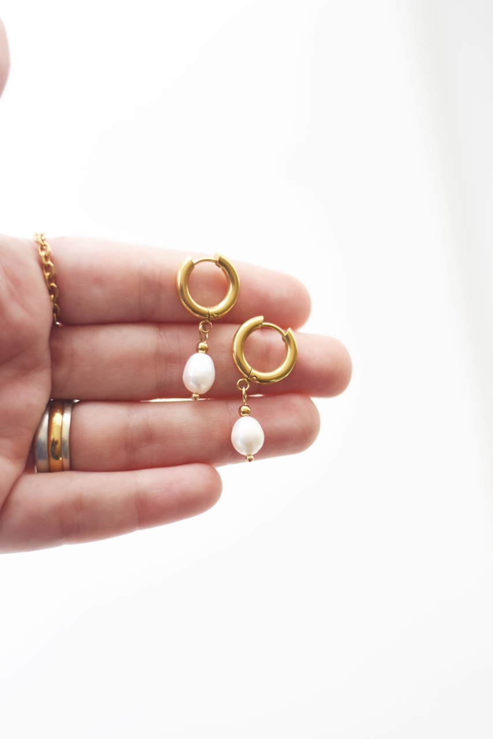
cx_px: 246
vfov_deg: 27.0
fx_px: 1541
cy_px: 370
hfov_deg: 18.2
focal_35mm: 75
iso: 900
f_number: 1.8
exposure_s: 1/8000
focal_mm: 50
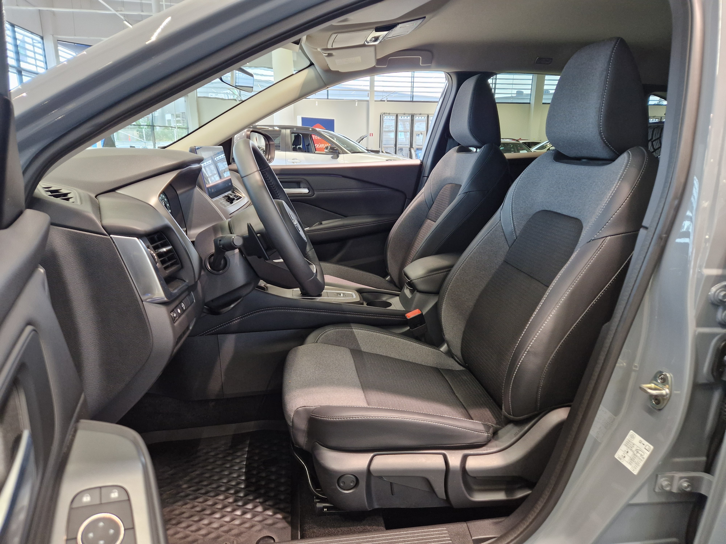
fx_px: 482
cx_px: 363
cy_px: 272
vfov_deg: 58.9
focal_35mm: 23
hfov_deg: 73.9
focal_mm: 5.4
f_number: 1.8
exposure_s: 1/100
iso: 250
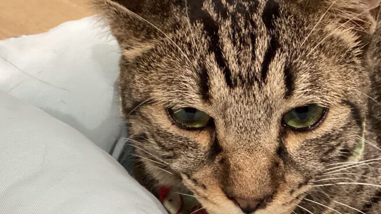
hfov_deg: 40.3
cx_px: 238
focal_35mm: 51
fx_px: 515
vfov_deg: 23.5
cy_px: 130
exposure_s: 1/60
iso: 250
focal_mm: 3.3
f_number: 2.4
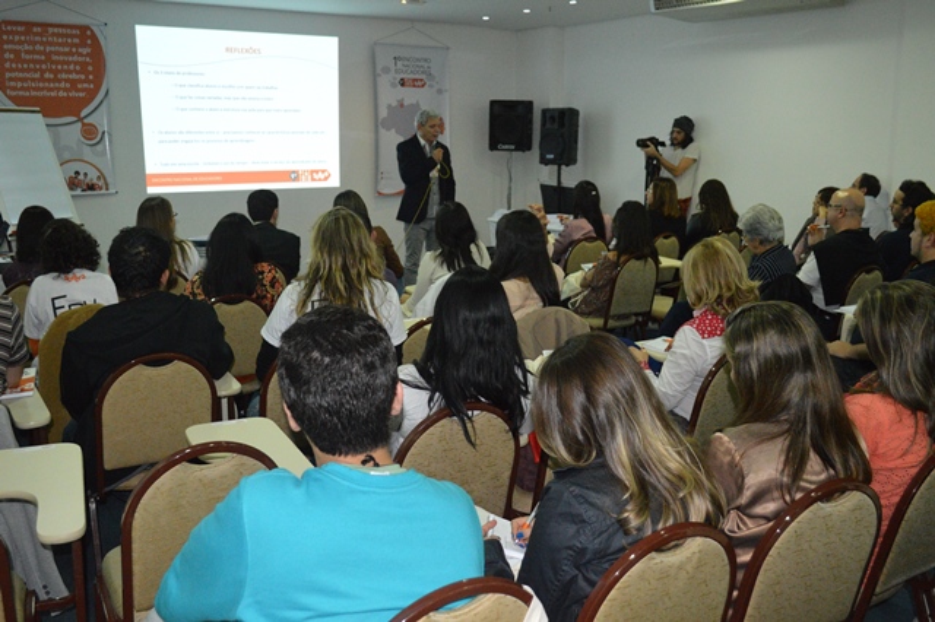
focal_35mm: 33
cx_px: 468
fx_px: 857
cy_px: 311
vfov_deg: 39.9
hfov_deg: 57.2
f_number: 4
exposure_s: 1/60
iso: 3200
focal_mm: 22
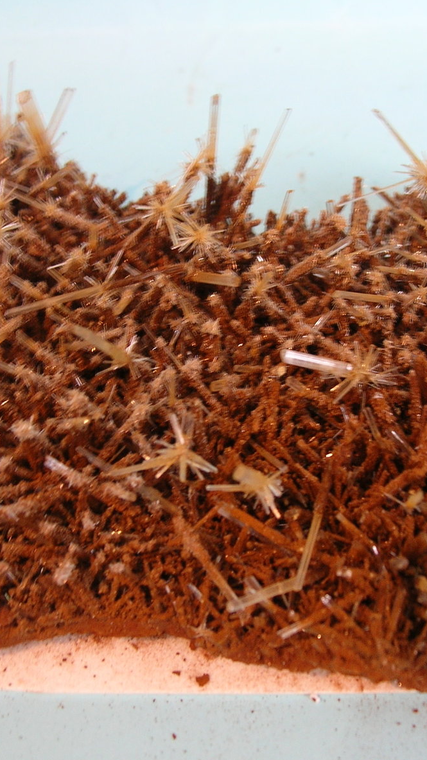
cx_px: 259
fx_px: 1067
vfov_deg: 39.2
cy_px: 377
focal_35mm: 53
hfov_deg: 22.6
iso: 59
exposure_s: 1/4
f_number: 2.7
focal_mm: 6
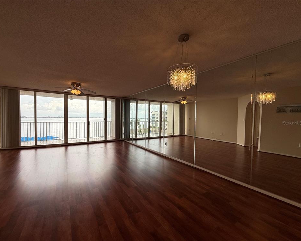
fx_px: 134
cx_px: 137
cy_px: 123
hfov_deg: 96.6
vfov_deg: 84.0
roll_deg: -0.9
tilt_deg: -1.6
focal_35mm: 15
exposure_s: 1/596
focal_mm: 2.22
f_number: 2.2
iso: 64
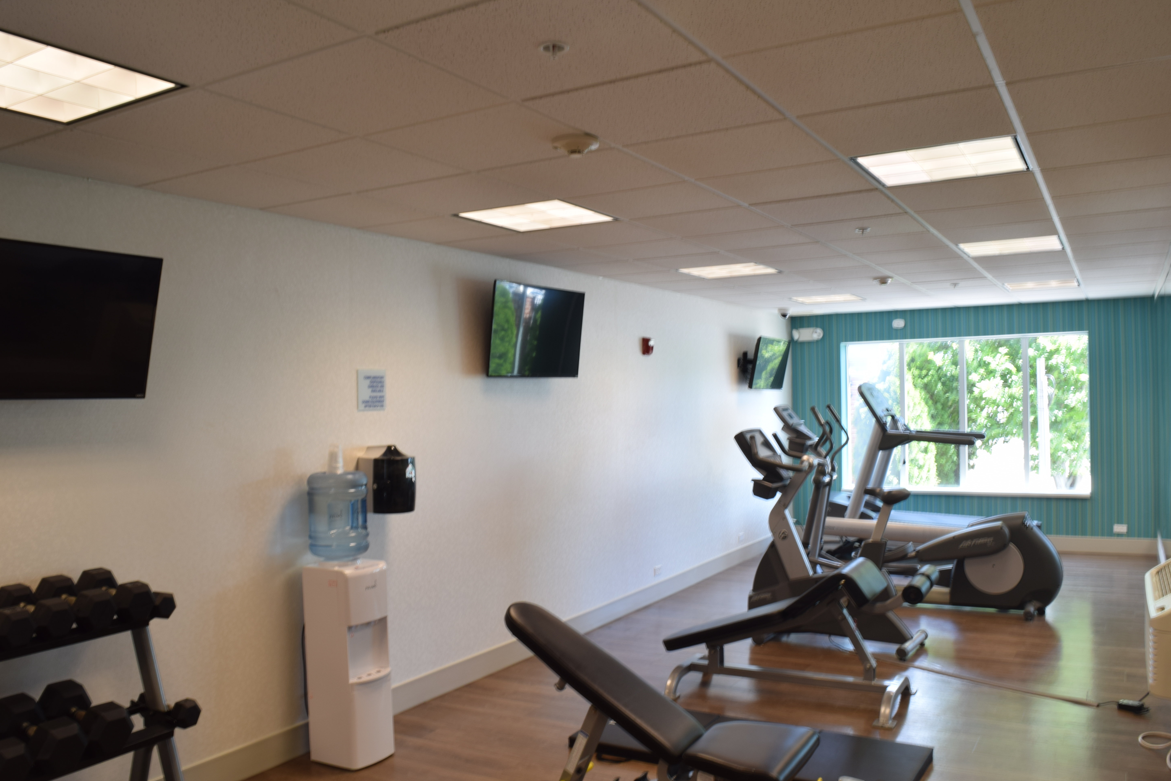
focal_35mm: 28
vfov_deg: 46.4
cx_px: 580
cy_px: 397
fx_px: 911
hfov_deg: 65.5
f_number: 14
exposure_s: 1/2.5
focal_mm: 18
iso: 100
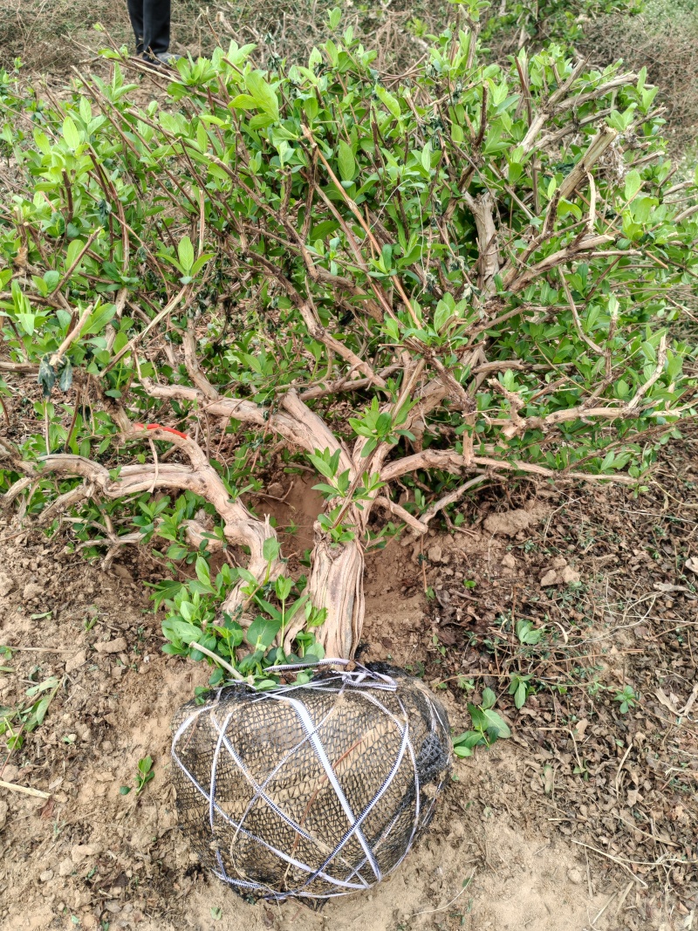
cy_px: 466
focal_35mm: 27
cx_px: 349
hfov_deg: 51.3
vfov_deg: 65.3
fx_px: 726
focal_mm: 5.52
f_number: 1.95
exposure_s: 1/160
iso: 50
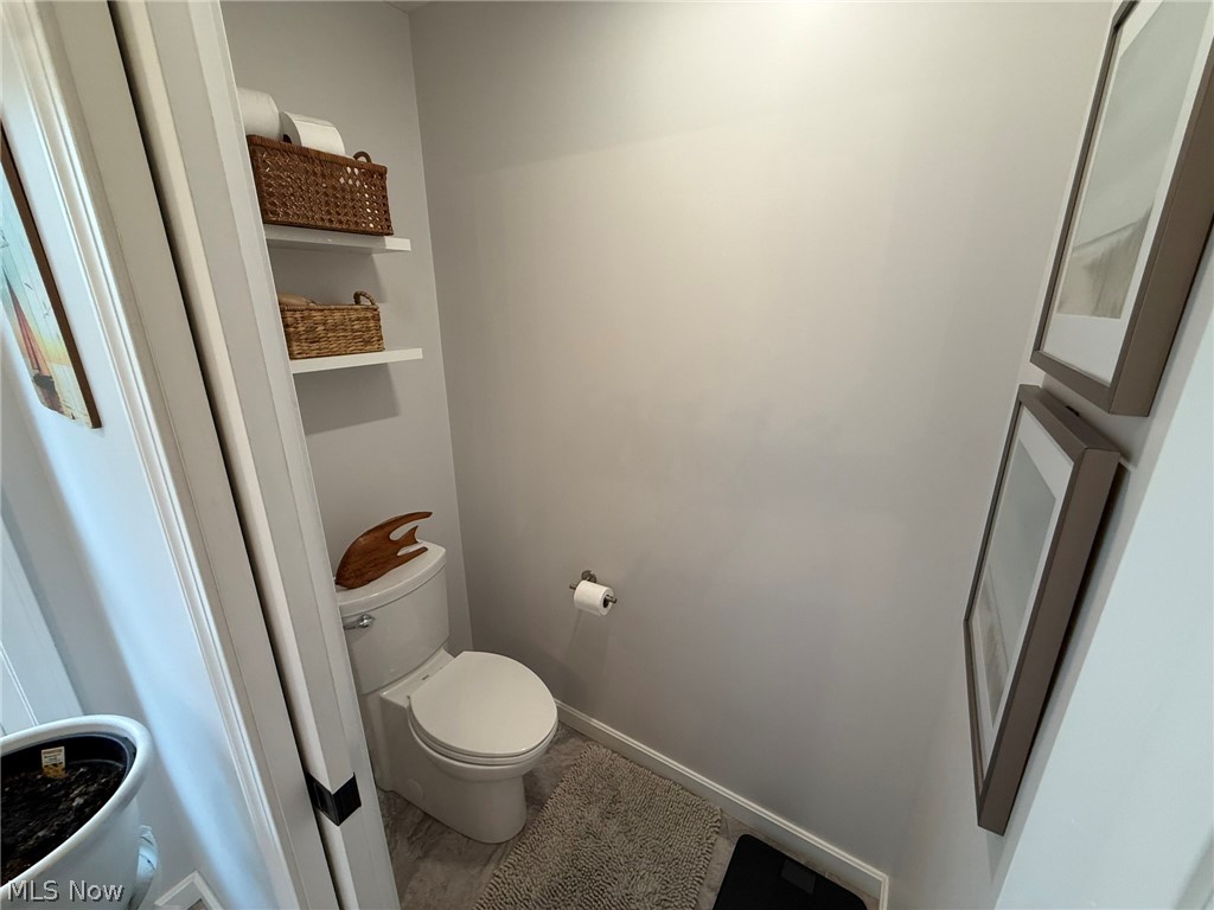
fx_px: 491
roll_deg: +0.1
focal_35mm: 14
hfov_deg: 102.1
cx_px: 607
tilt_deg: -17.6
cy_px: 455
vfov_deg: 85.7
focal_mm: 2.22
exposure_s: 1/120
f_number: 2.2
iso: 250
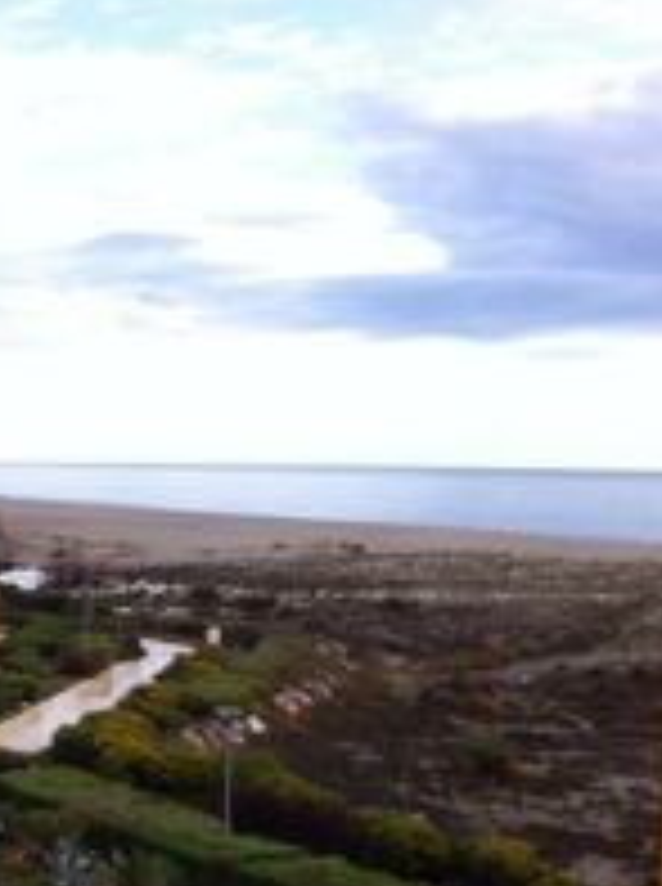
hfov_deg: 18.9
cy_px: 733
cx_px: 23
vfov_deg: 25.2
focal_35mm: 76
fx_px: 1944
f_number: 2.8
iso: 80
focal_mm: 3.85
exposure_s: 1/372
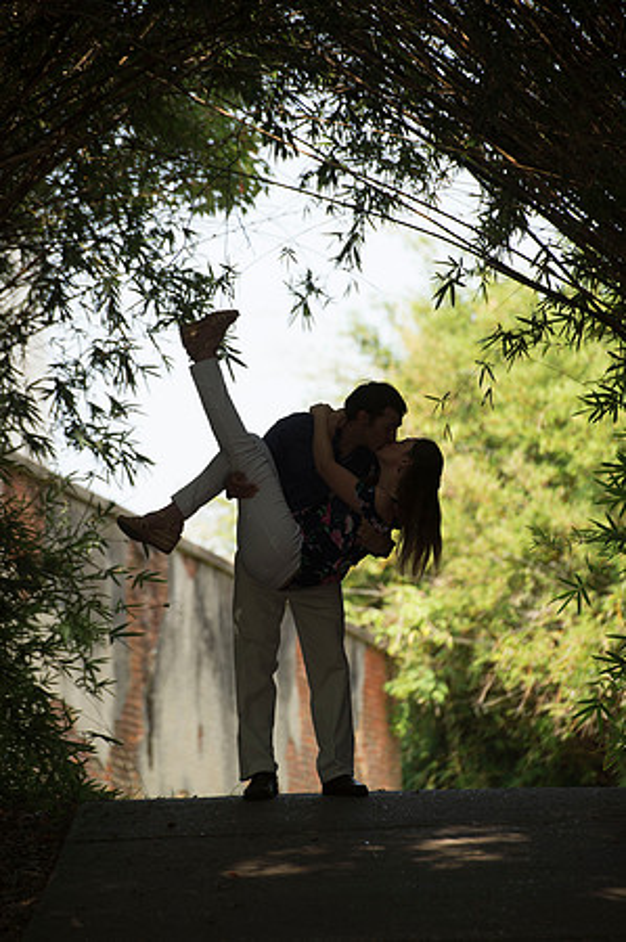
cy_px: 471
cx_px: 313
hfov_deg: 6.9
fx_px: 5228
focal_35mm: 200
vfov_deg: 10.3
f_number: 5
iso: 200
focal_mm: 200
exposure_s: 1/320
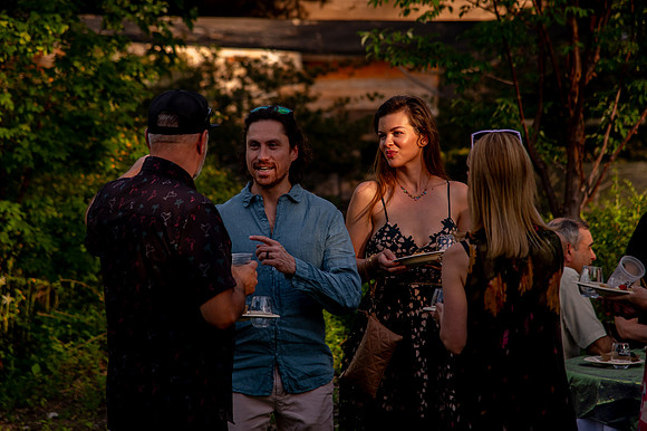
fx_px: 2539
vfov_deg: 9.7
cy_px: 177
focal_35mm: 141
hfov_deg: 14.5
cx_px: 324
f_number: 4
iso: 1000
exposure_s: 1/1600
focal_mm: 120
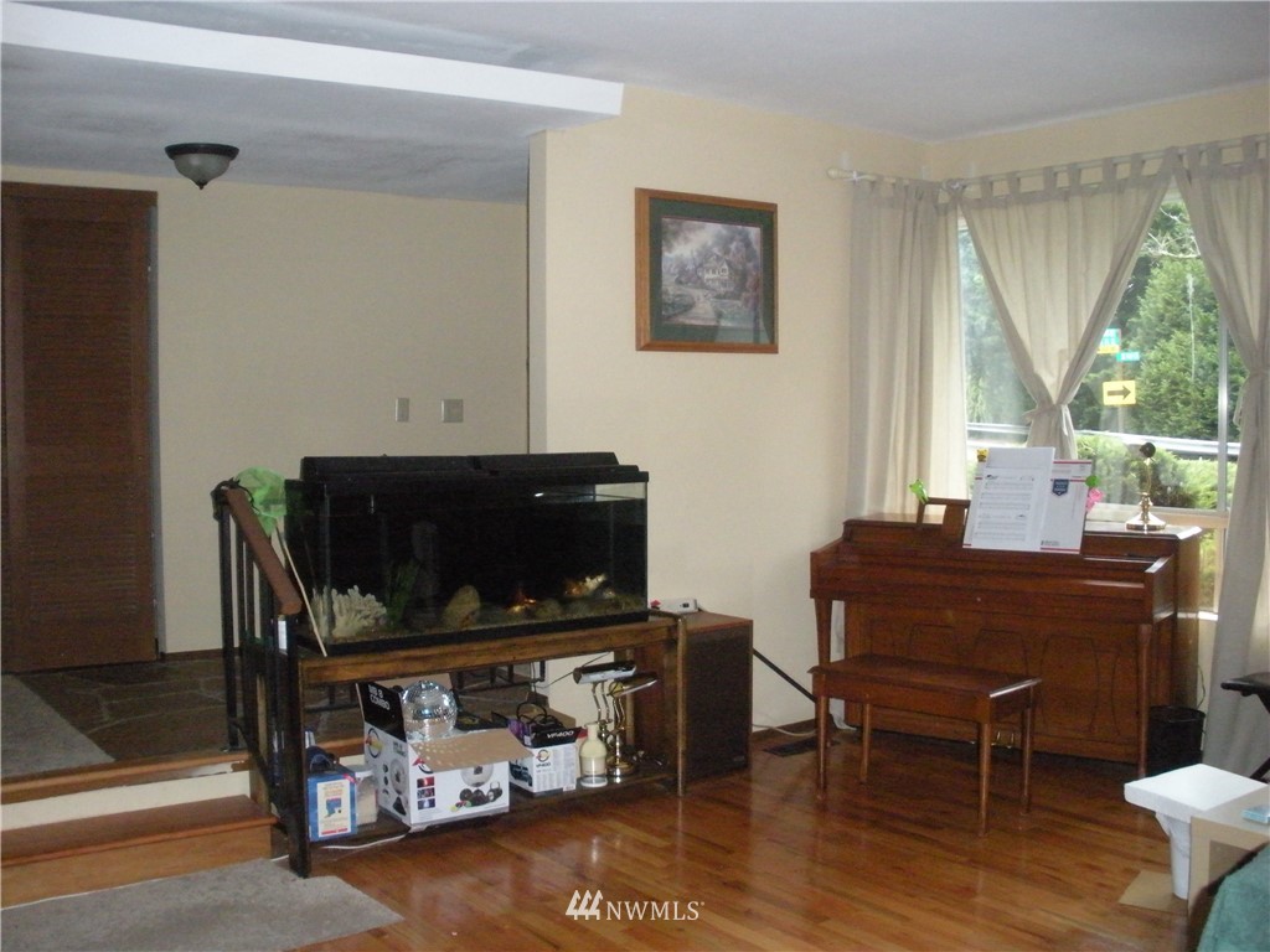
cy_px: 476
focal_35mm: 36
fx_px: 1321
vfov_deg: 39.7
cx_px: 635
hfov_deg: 51.4
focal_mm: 6.3
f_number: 3.5
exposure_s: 1/60
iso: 800
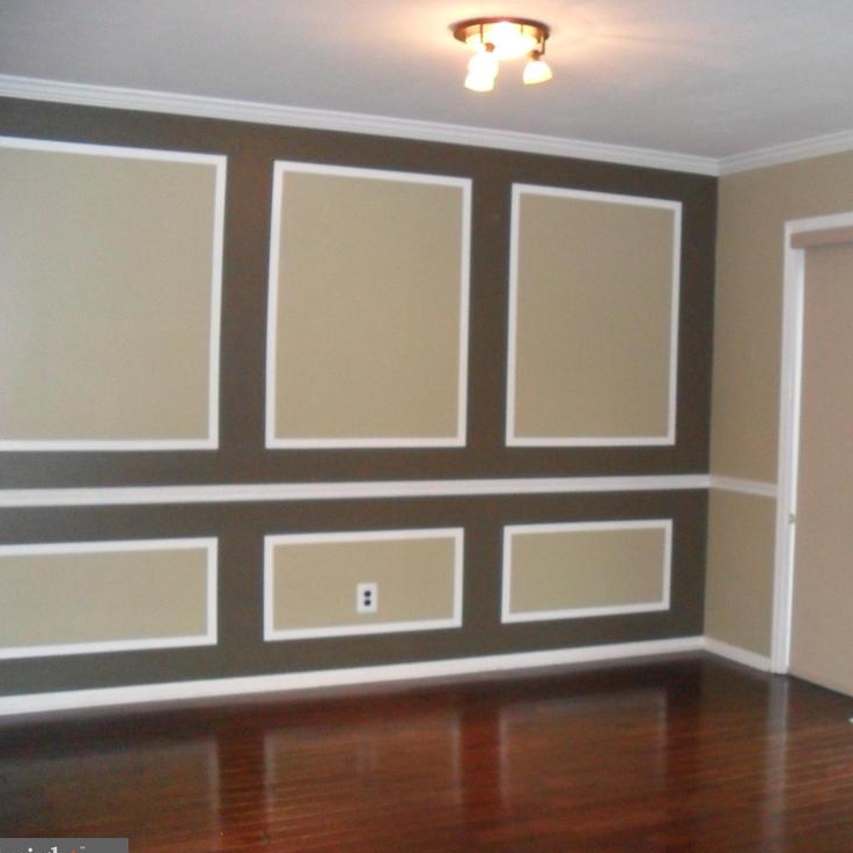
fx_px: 1199
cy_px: 441
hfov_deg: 38.7
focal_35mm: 43
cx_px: 576
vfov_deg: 39.2
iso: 480
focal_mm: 6.3
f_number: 3
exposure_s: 1/45
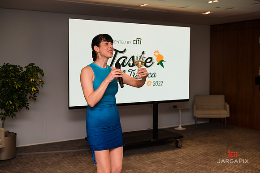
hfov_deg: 41.1
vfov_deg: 28.0
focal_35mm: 48
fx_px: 346
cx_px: 130
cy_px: 86
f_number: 4
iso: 640
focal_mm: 48
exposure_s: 1/500
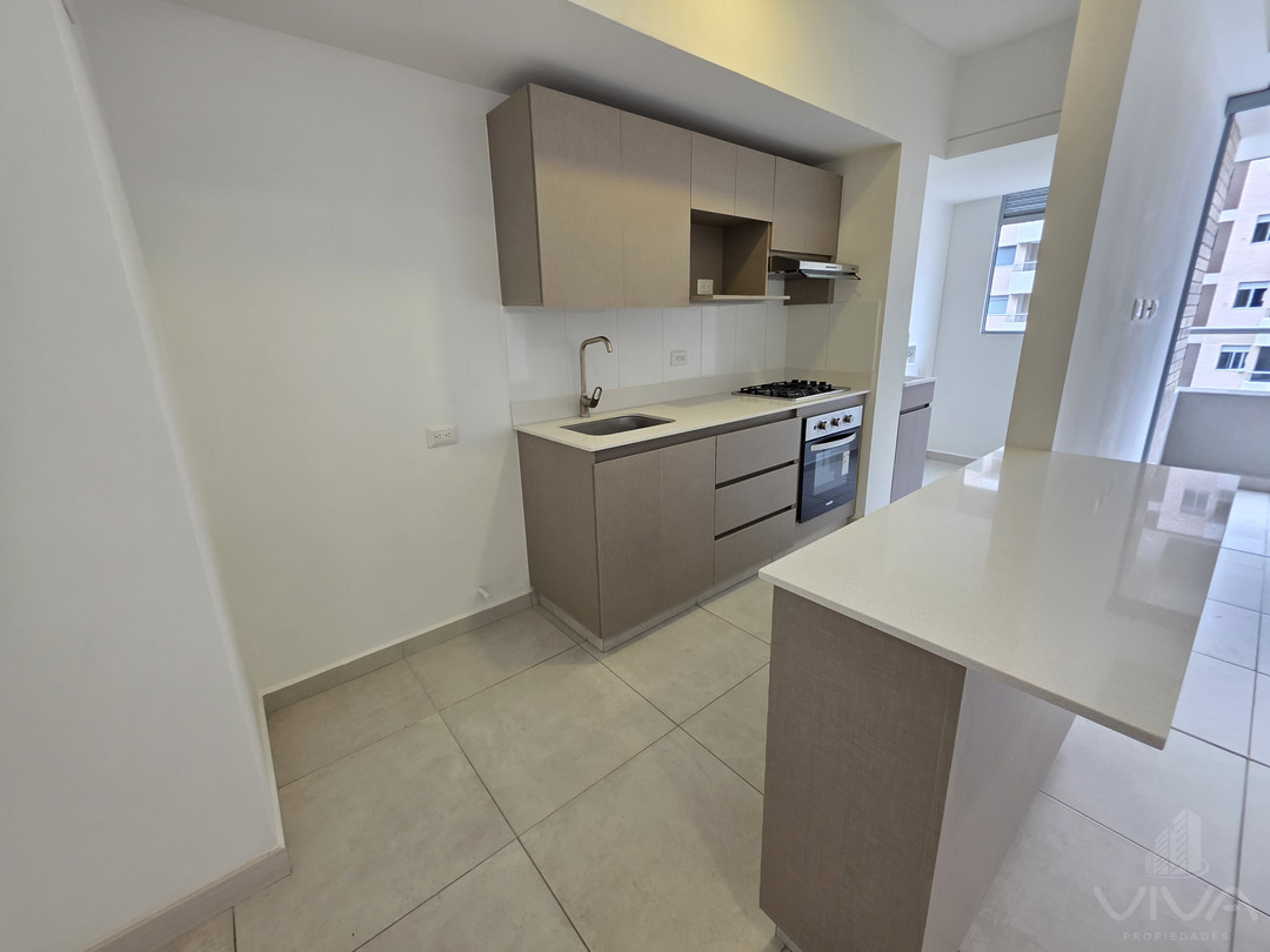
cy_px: 476
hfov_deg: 106.2
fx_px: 477
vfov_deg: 89.9
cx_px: 635
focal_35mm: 13
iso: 160
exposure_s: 1/120
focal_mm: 2.2
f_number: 1.9
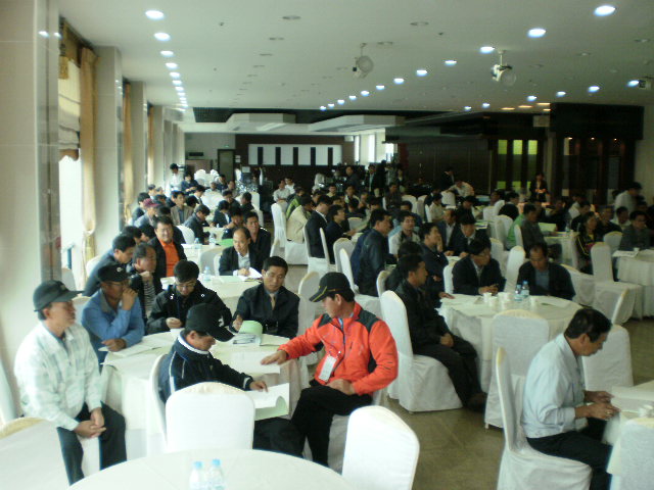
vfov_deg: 39.7
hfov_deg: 51.4
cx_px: 327
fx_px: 680
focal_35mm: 36
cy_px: 245
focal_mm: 6.3
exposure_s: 1/30
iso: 125
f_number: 3.1
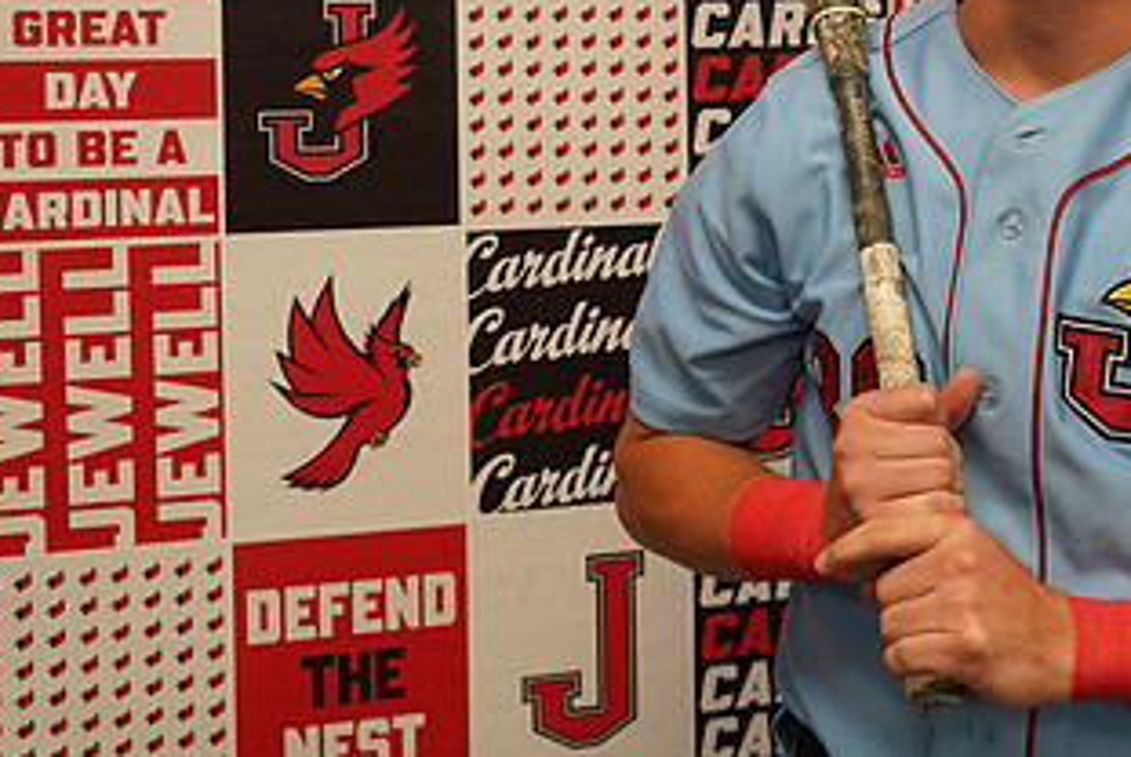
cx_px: 942
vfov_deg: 24.4
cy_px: 78
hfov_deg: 35.4
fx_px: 1698
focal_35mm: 54
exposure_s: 1/160
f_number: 4
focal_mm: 29
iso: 800
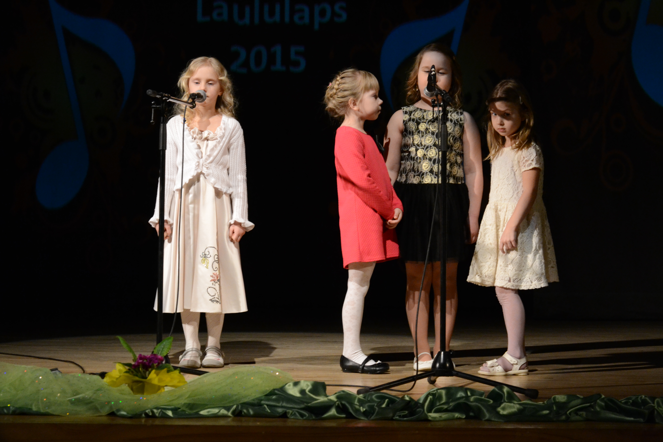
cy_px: 221
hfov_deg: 24.6
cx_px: 332
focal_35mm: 82
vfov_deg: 16.6
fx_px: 1519
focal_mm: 55
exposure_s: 1/50
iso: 1600
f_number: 9
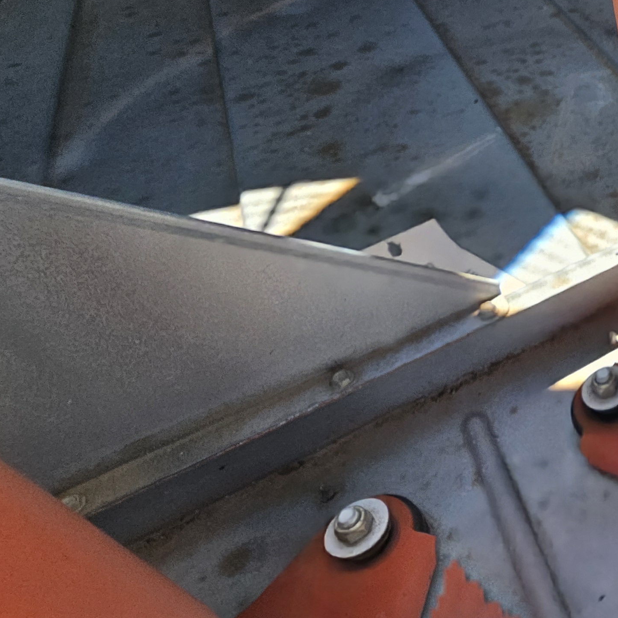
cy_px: 130
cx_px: 817
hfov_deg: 34.5
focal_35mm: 32
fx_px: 646
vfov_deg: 48.4
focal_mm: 2.2
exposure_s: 1/312
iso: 50
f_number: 2.2
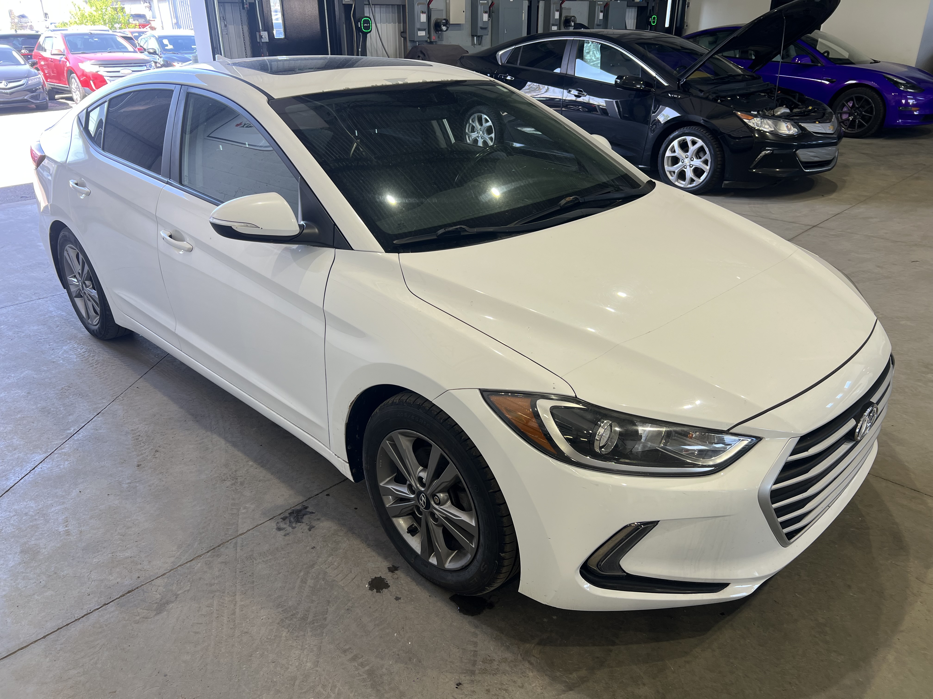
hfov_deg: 67.3
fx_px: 701
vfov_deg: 53.1
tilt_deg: -25.5
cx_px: 466
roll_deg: +1.0
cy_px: 350
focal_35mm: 26
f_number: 1.5
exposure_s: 1/120
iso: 32
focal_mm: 5.7
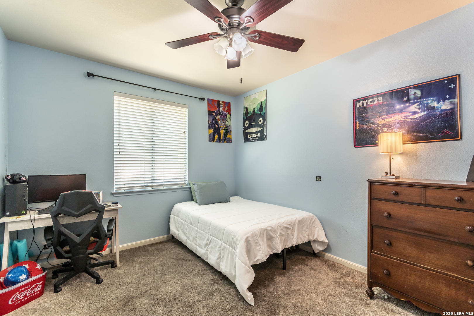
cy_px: 158
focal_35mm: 15
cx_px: 237
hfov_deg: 100.4
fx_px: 197
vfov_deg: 77.3
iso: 250
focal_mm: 10
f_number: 8
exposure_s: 1/50
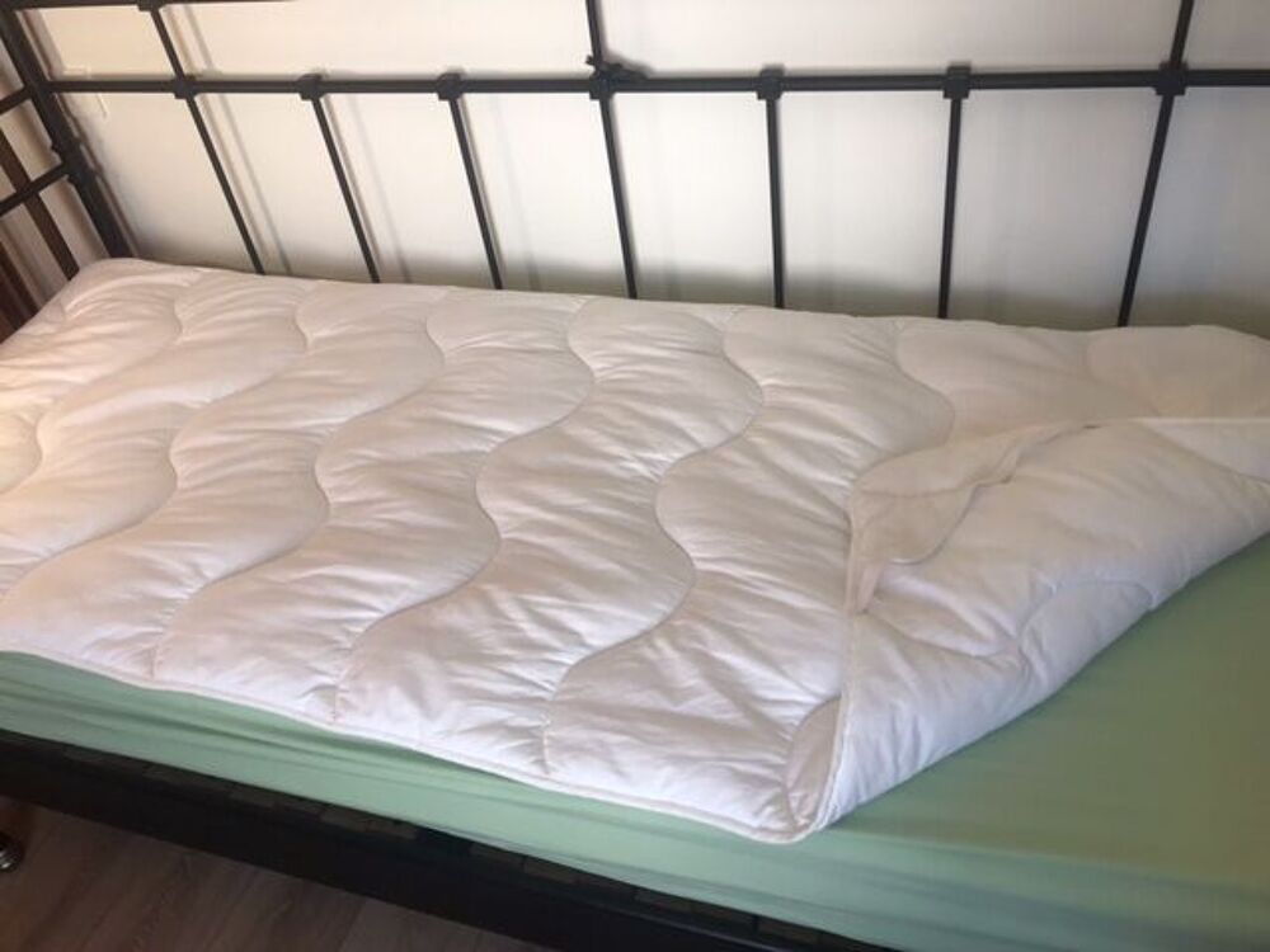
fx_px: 1027
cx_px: 635
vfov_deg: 49.7
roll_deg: +9.7
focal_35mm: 28
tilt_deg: -39.0
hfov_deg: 63.4
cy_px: 476
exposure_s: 1/100
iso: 32
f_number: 1.8
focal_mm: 3.99
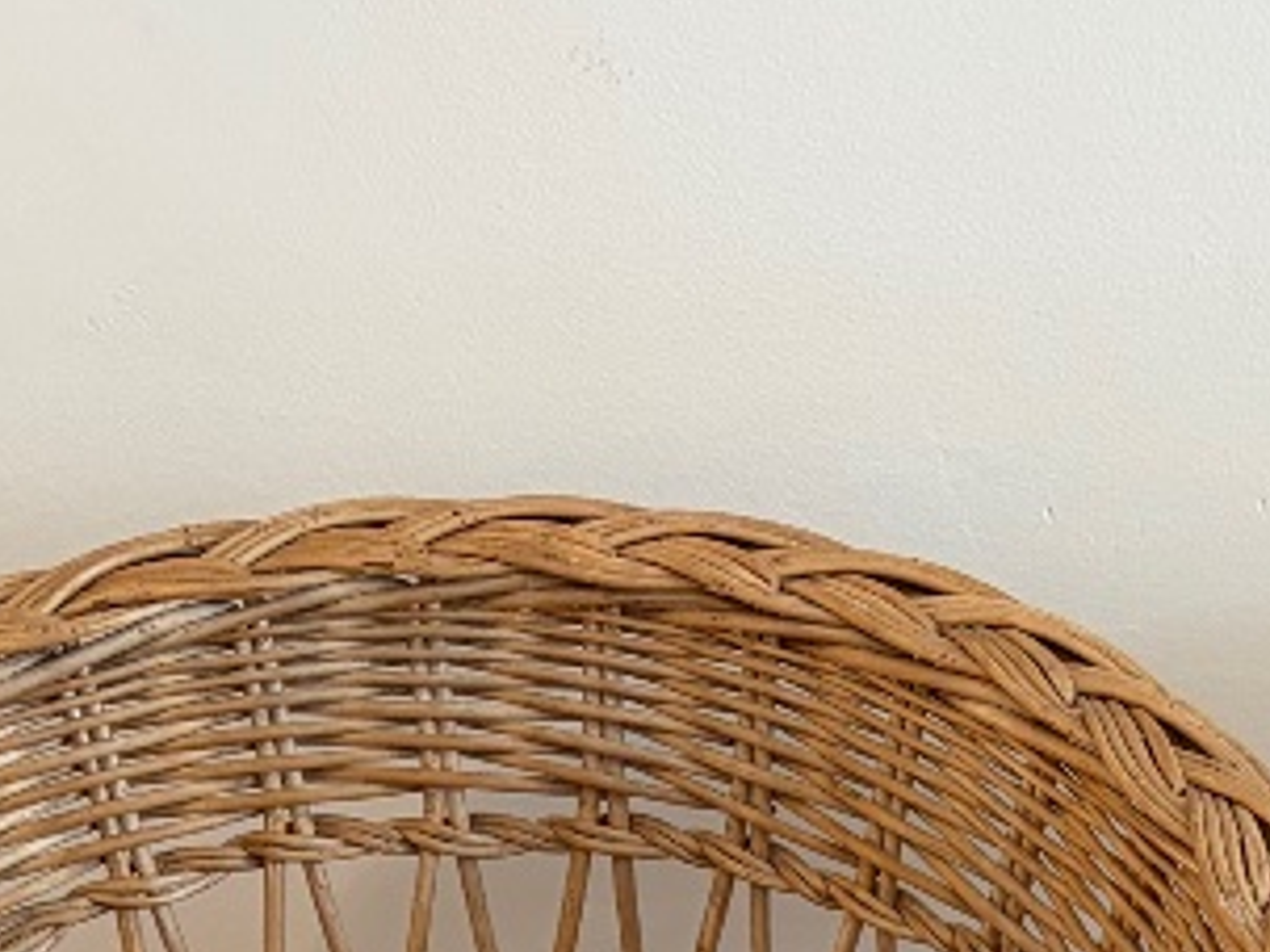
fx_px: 3777
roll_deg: -0.8
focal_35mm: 103
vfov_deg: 12.8
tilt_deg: -40.2
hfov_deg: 18.1
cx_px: 1526
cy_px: 1791
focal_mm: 5.96
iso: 125
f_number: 1.6
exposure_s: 1/50
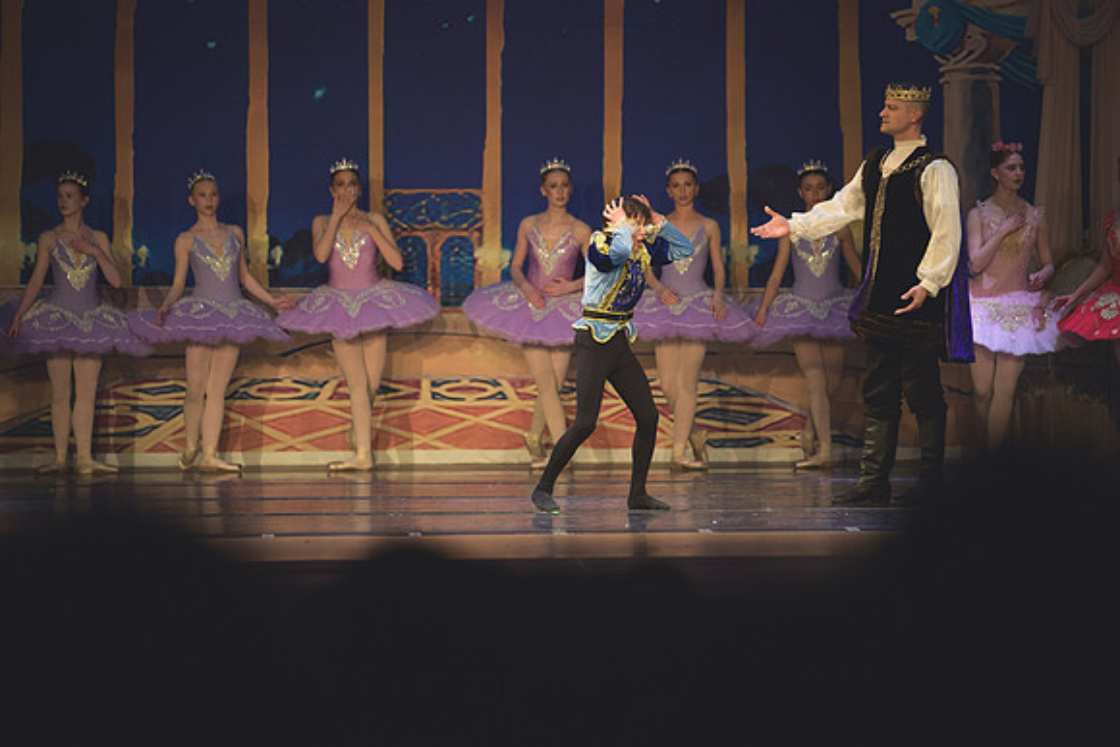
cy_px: 374
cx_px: 560
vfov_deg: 6.9
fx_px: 6223
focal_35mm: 200
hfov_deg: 10.3
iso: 4000
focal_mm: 200
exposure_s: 1/320
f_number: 2.8
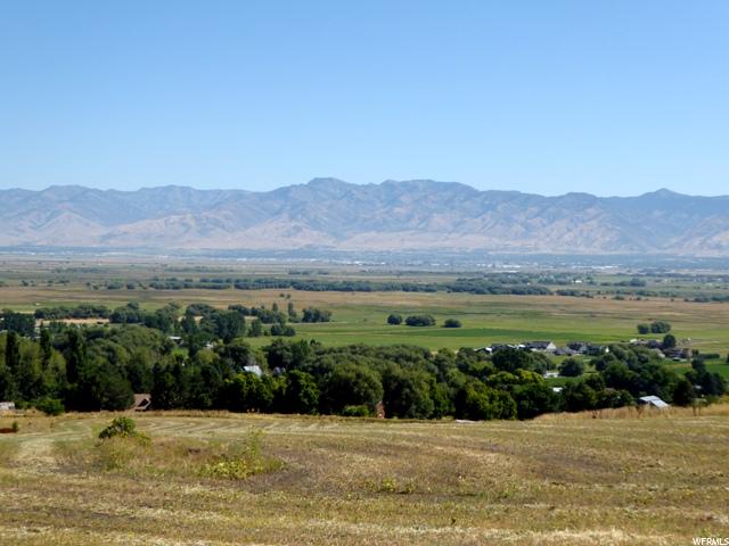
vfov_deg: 22.6
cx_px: 364
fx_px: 1369
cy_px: 273
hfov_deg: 29.8
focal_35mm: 65
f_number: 4.4
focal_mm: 11.7
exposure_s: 1/800
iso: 100
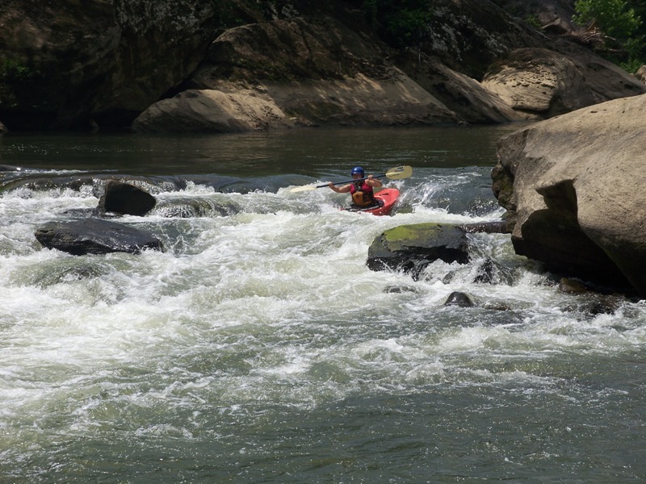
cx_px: 323
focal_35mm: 133
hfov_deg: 14.8
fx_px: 2482
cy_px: 242
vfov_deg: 11.1
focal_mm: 28
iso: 64
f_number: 5.6
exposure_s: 1/640
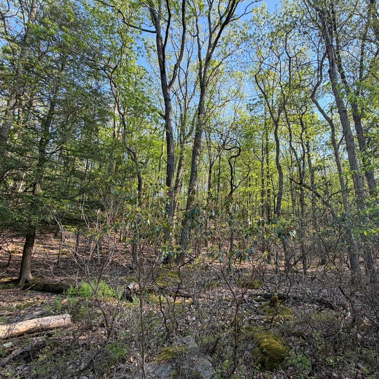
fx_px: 235
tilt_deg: +13.8
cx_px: 233
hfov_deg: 76.5
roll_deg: +0.7
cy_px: 201
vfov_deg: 77.6
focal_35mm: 19
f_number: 2.2
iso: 40
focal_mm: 2.22
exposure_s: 1/212
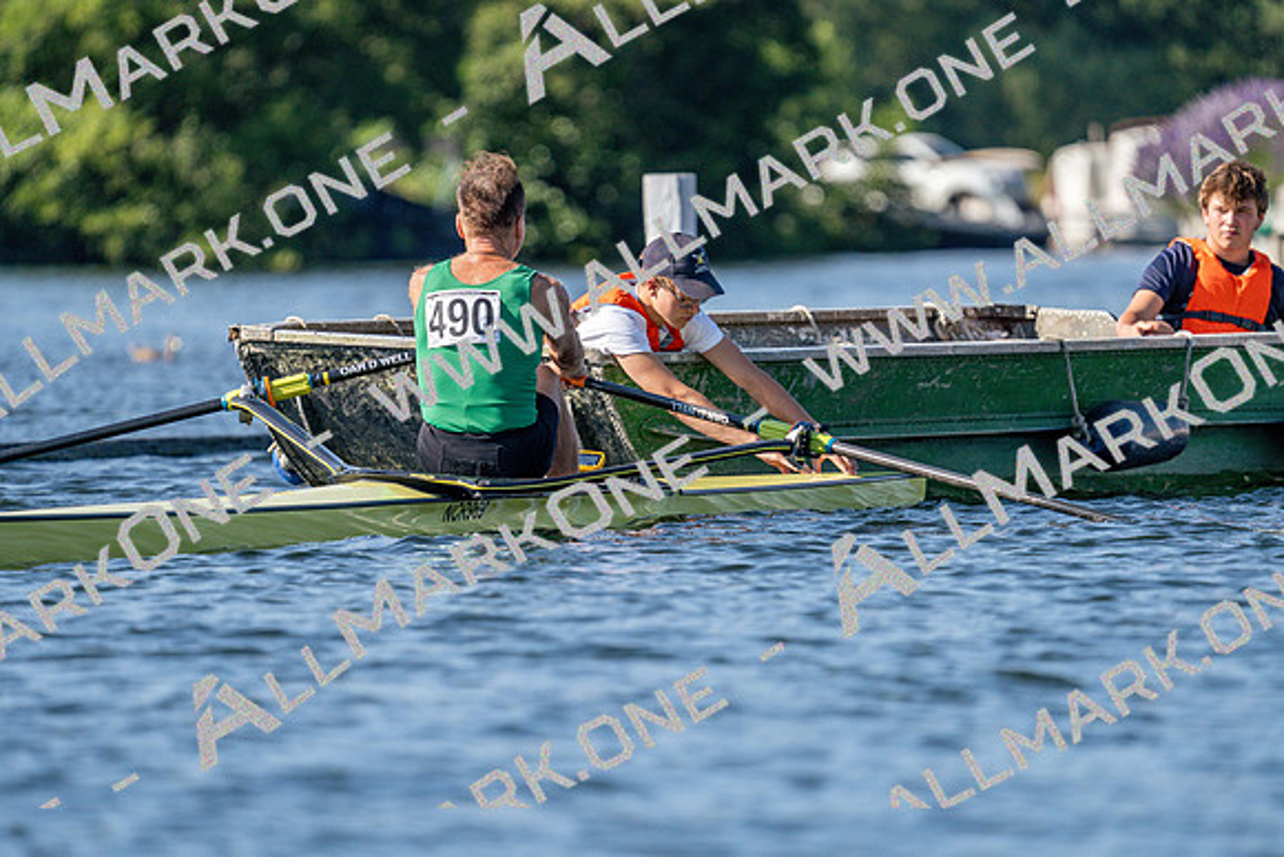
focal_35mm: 463
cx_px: 642
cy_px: 428
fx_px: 16517
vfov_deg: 3.0
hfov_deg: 4.5
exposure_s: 1/1600
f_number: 6.3
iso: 400
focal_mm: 463
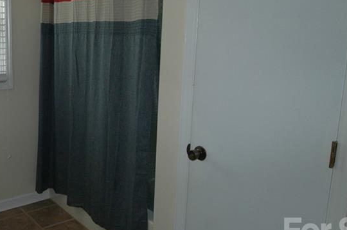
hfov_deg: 49.8
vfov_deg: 35.8
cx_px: 84
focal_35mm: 37
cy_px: 93
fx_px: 356
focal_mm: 13
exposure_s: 1/320
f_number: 4
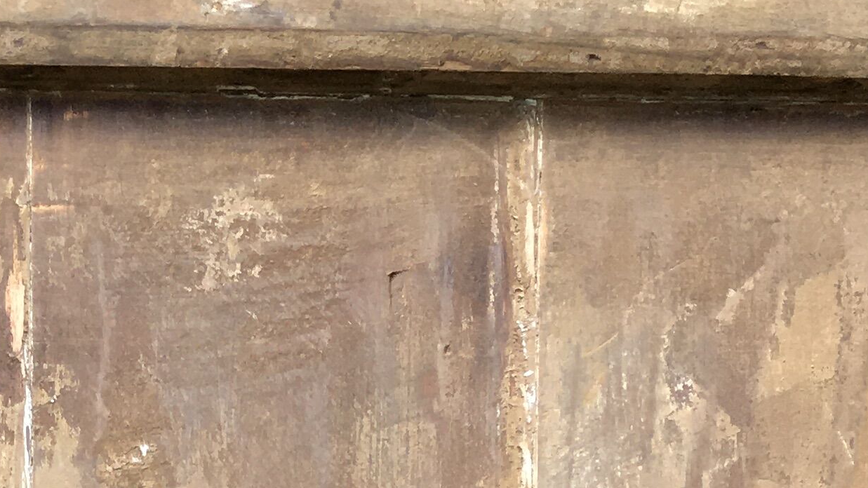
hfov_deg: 20.6
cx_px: 243
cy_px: 1308
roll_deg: +0.2
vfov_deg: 9.8
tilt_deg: -10.4
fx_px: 2371
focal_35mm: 103
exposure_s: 1/254
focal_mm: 4.15
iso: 25
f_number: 2.2
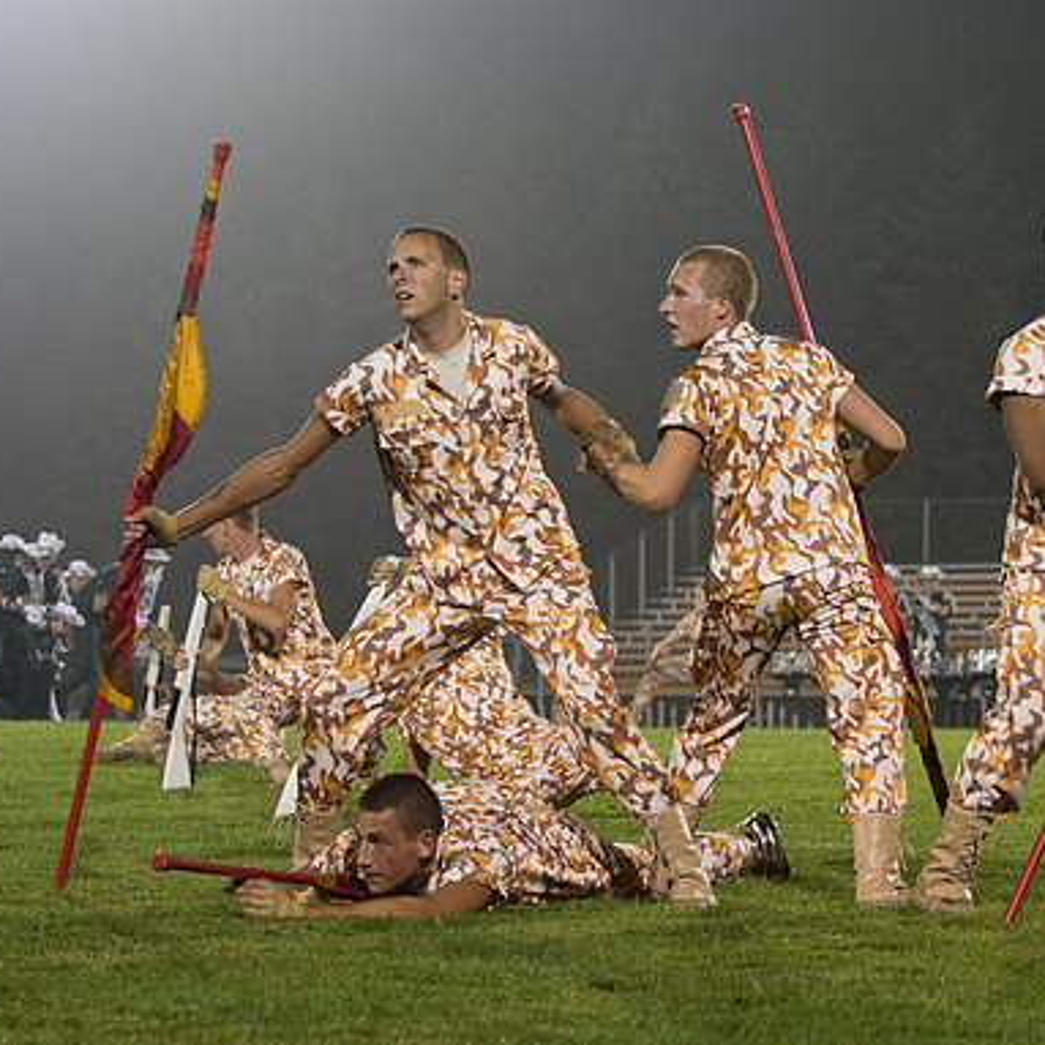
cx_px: 636
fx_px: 5021
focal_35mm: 147
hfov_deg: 11.9
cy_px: 479
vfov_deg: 11.9
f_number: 4.5
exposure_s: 1/160
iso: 2000
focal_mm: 70
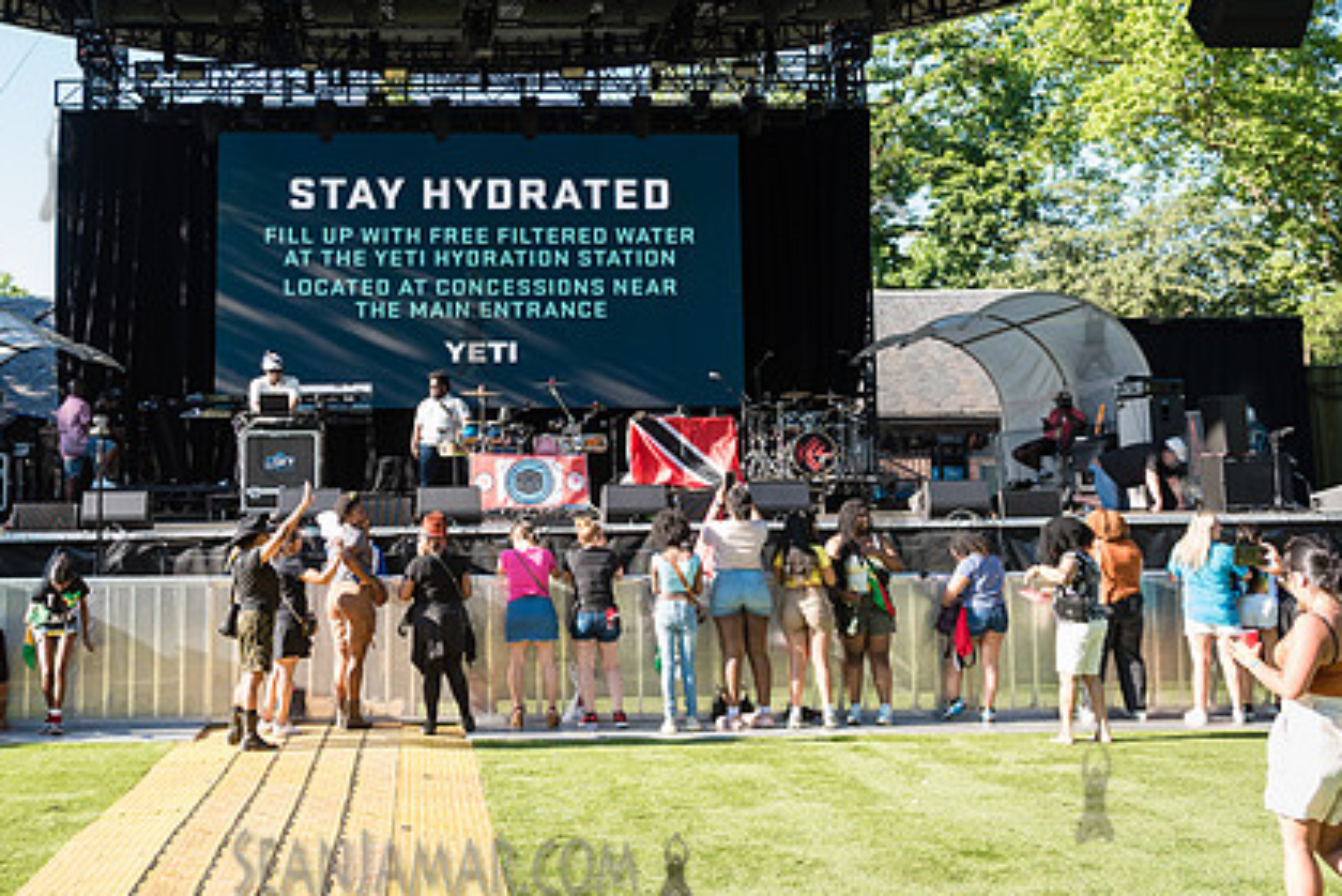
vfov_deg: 31.0
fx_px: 1603
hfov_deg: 44.9
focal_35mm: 43
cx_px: 472
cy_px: 320
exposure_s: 1/500
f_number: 4
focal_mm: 31
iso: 400
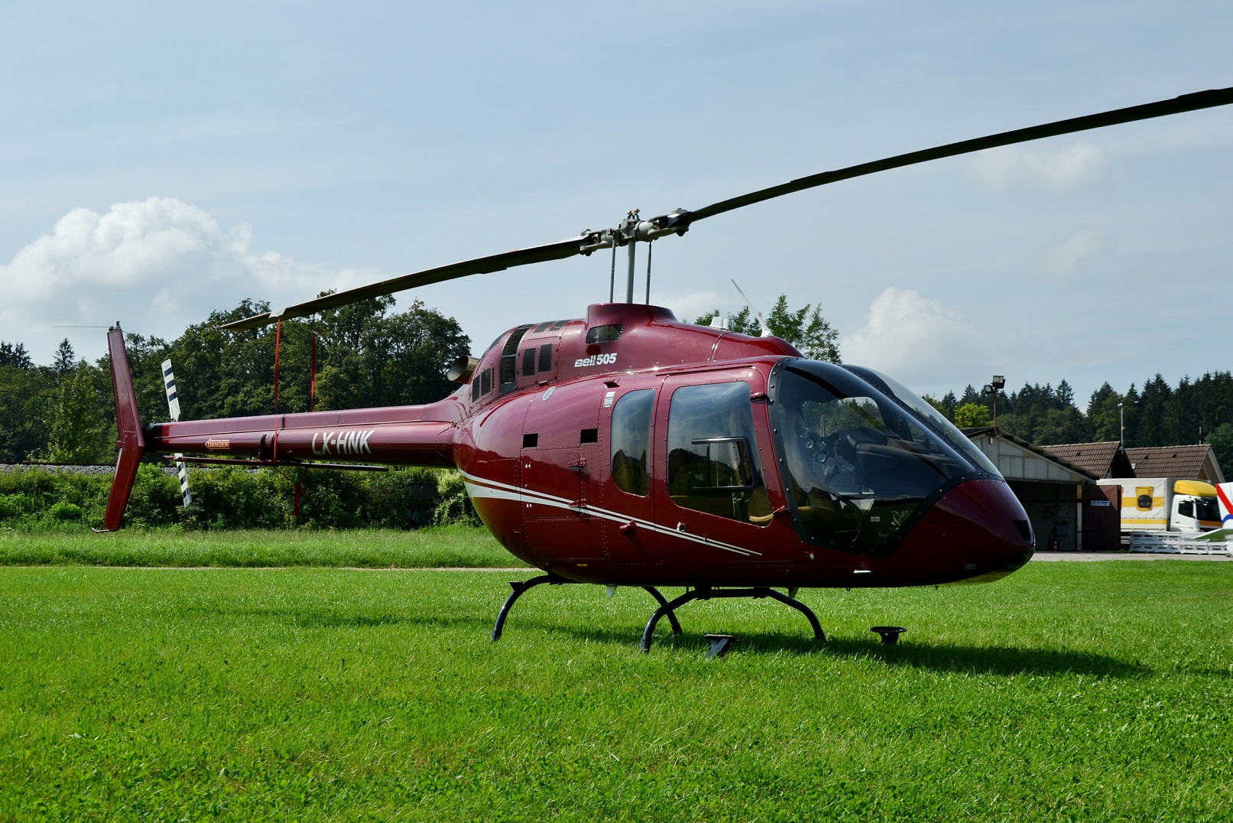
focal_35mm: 48
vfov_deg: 28.1
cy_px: 412
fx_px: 1644
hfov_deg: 41.1
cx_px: 616
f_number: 9
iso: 100
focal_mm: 32
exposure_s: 1/320
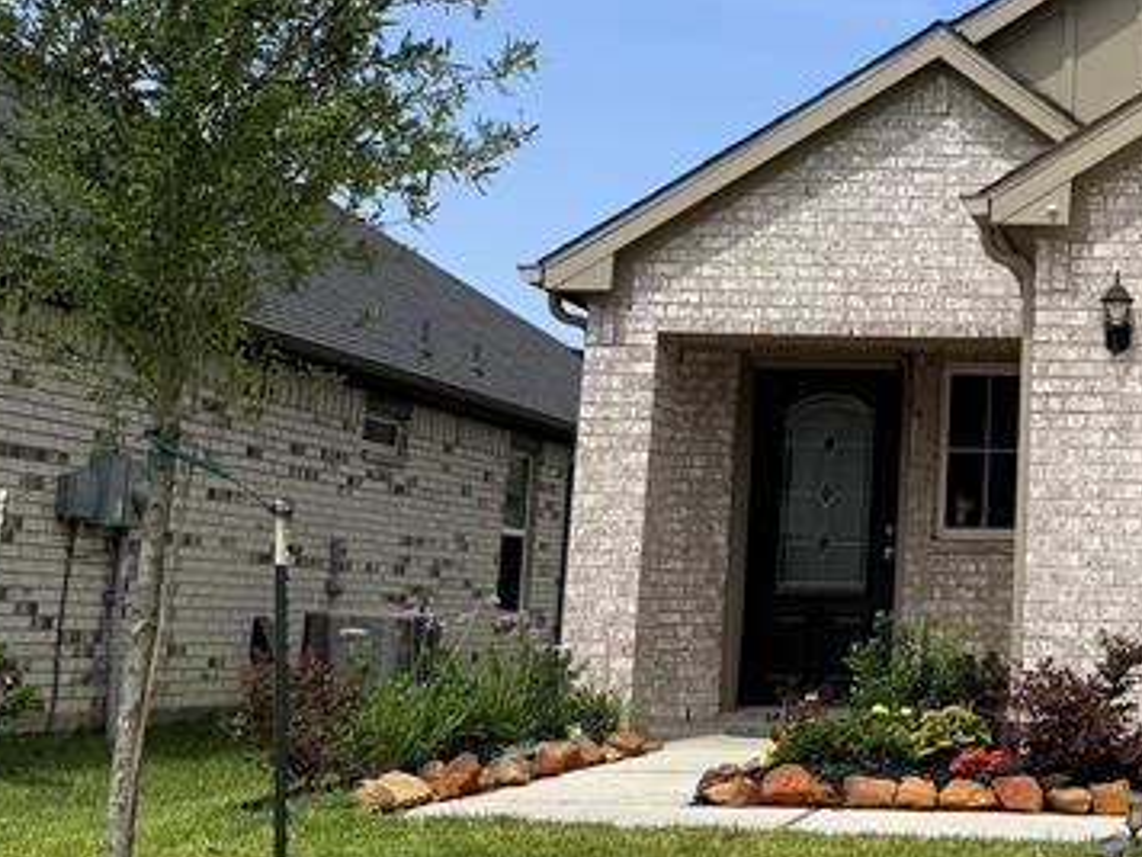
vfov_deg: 21.2
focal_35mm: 69
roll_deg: -0.8
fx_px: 2276
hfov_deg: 25.8
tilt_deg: +9.6
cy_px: 276
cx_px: 1286
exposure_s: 1/6711
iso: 80
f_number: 1.78
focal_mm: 6.76
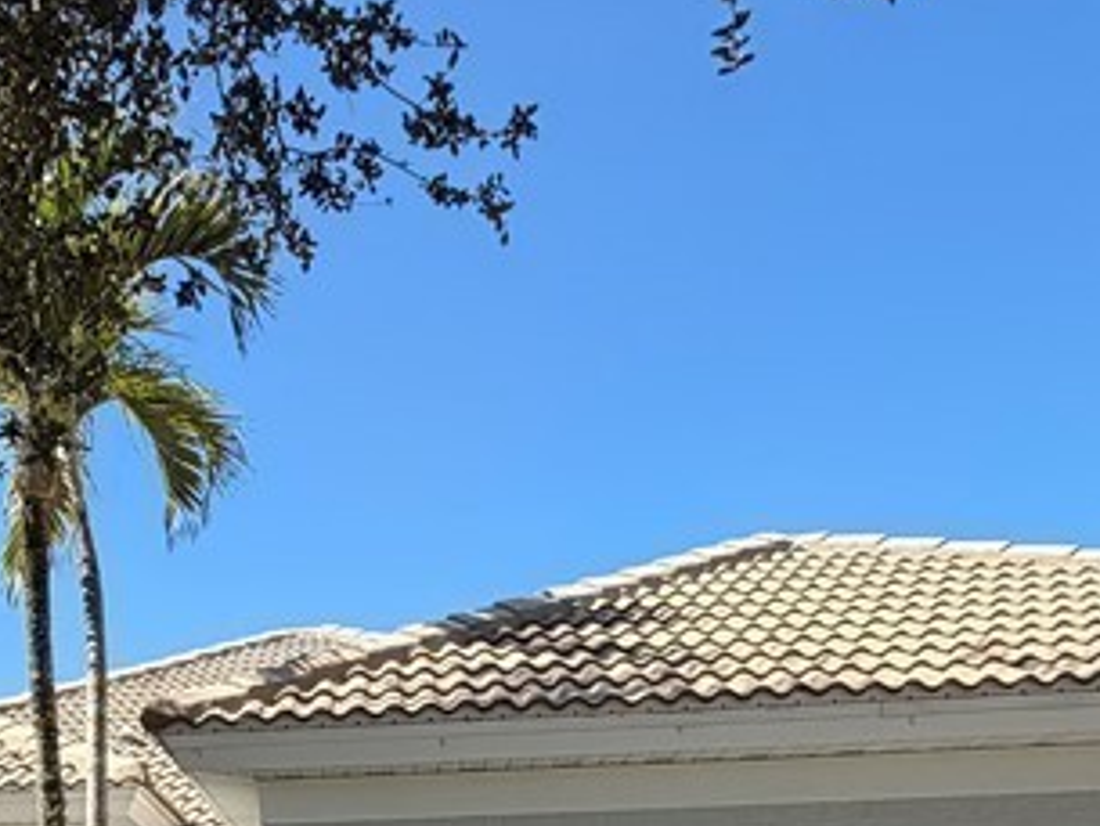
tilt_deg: +9.4
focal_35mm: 47
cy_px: 786
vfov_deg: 29.3
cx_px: 307
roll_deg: +2.8
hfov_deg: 39.6
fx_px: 1494
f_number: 2.2
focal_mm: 2.22
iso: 40
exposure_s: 1/717
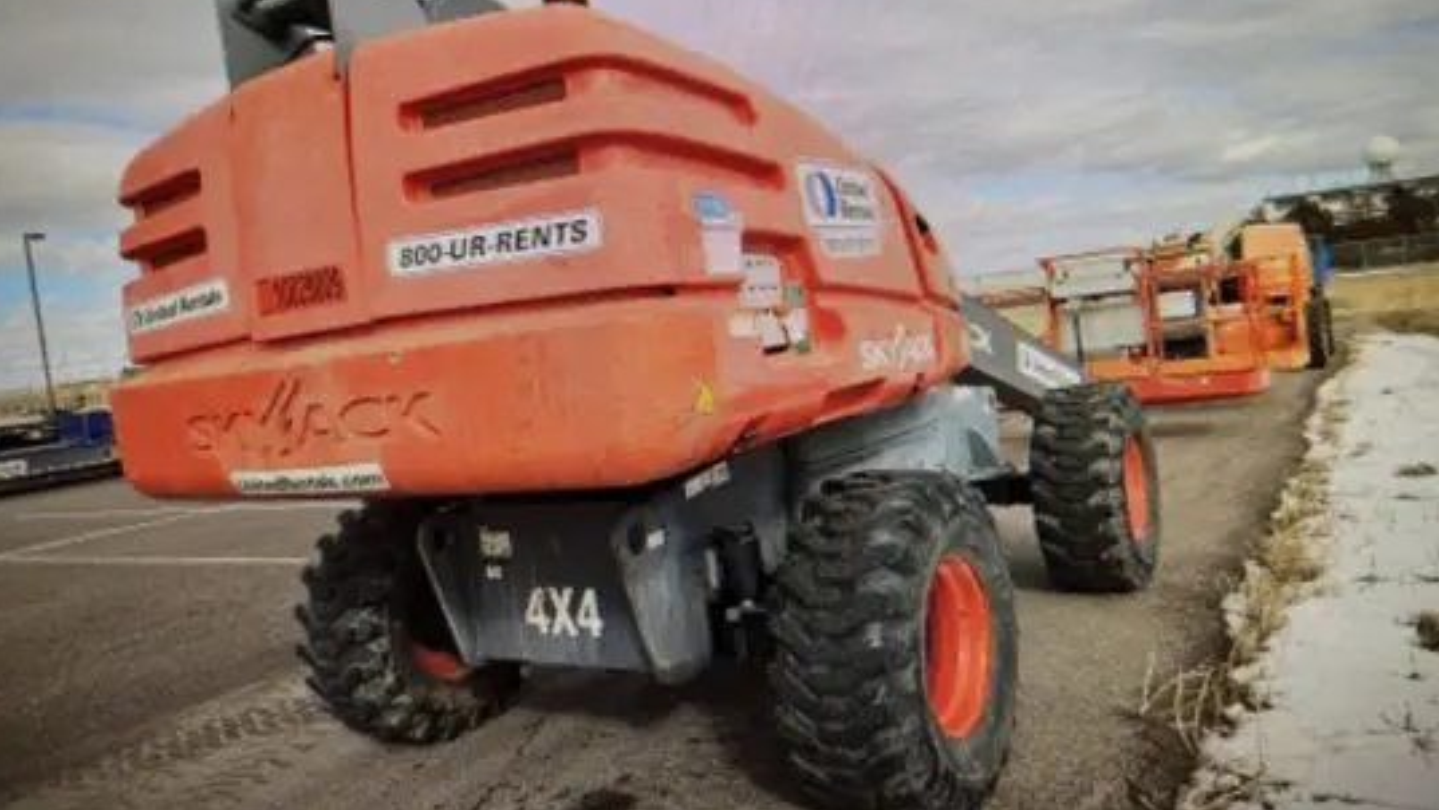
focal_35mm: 29
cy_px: 262
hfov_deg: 66.1
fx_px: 1106
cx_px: 721
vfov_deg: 39.6
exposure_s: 1/120
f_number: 1.6
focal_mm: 5.1
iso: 125
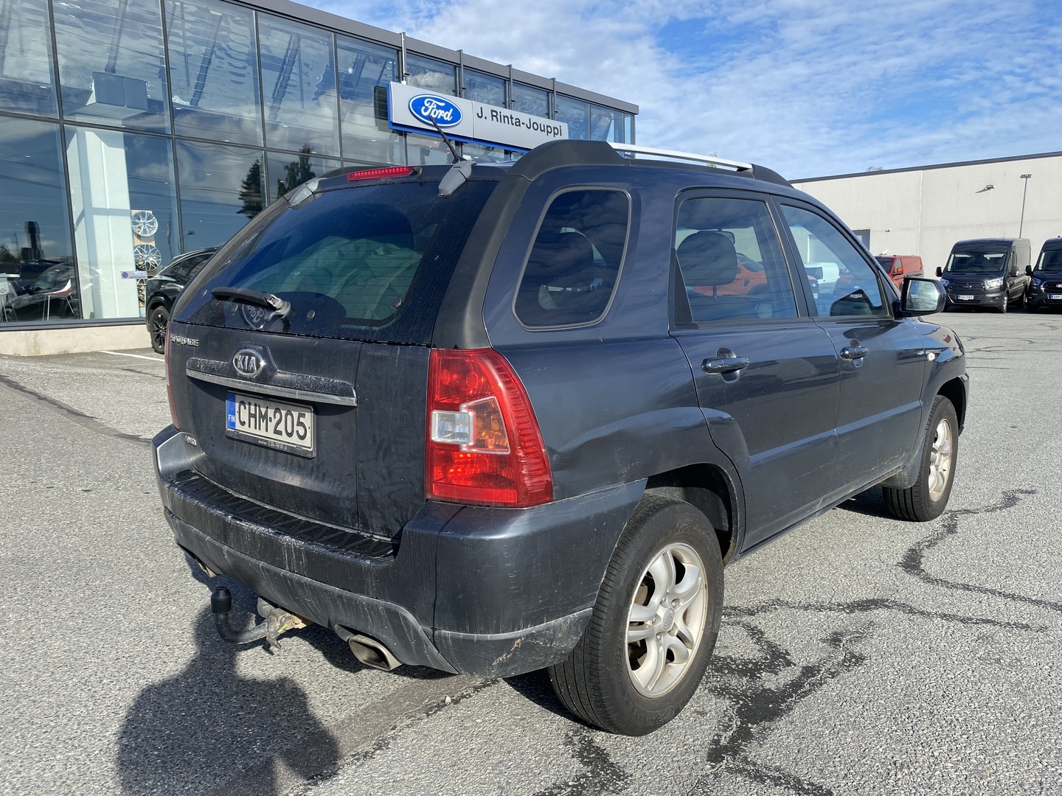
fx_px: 798
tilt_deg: -9.2
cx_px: 531
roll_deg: +1.9
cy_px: 398
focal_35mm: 26
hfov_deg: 67.3
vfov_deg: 53.1
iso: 32
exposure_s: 1/1608
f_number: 1.8
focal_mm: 4.25
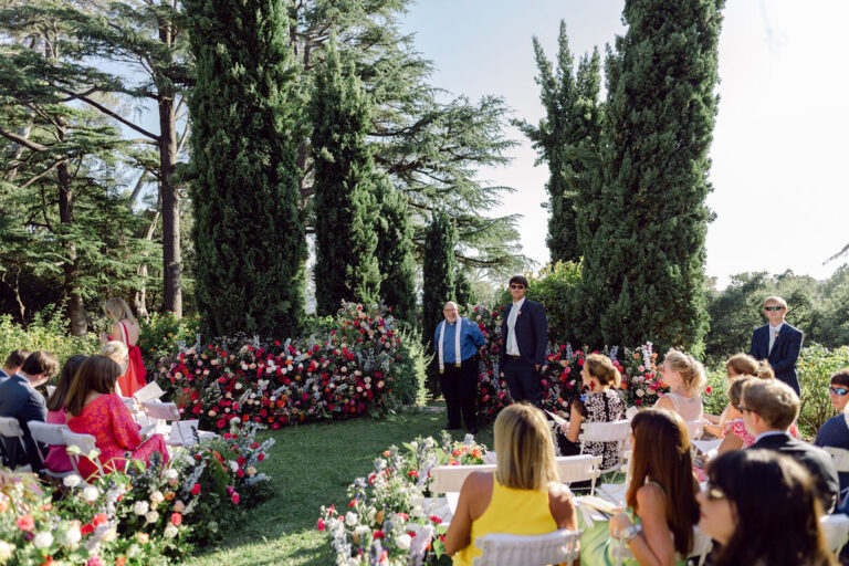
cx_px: 424
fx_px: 566
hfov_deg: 73.7
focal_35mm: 24
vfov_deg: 53.1
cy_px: 283
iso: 100
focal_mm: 24
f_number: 2
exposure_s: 1/800
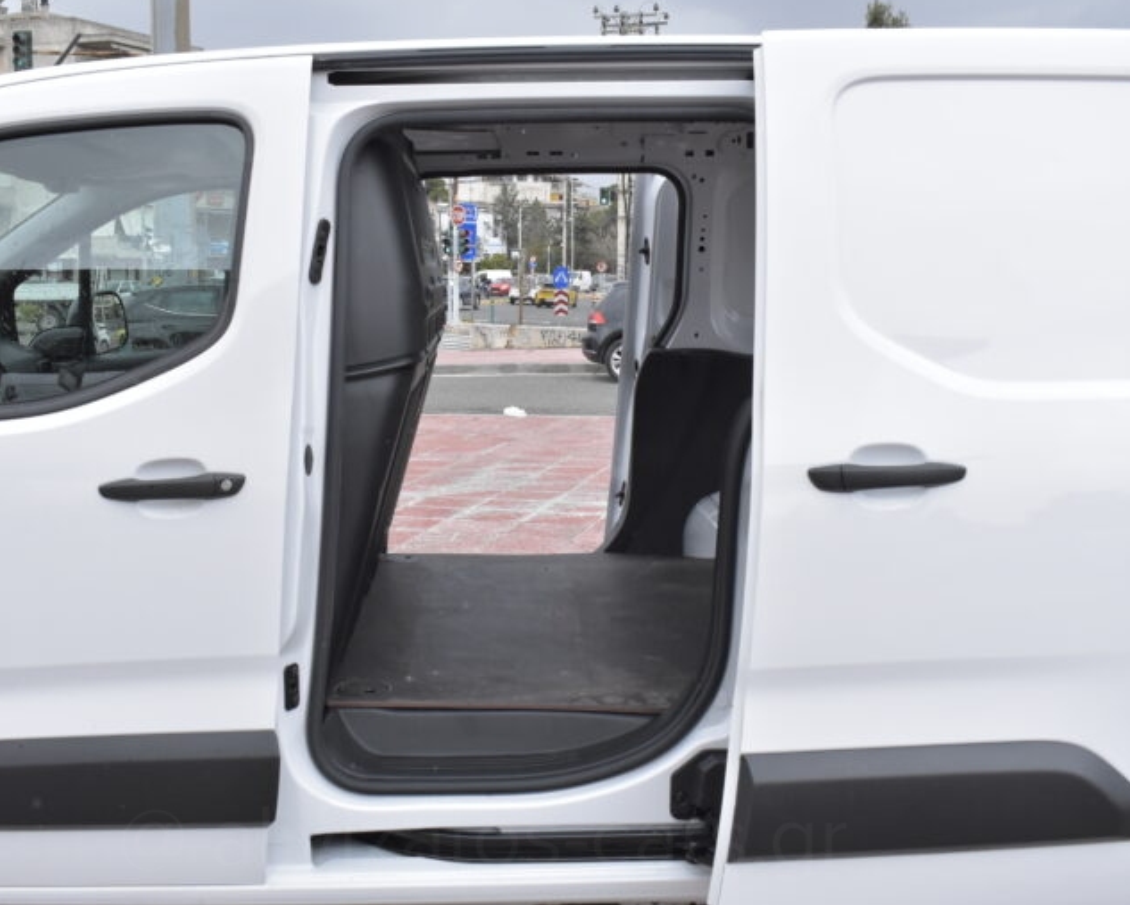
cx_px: 482
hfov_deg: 44.6
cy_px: 449
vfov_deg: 36.5
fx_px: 1372
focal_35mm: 41
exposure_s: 1/1250
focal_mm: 24
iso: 1600
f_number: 6.3
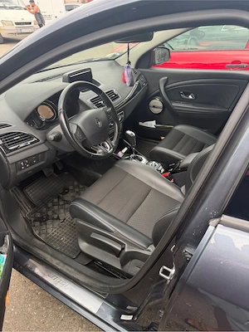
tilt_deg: -35.4
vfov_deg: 71.6
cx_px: 124
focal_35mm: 24
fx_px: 230
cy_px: 166
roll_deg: -0.6
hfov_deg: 56.8
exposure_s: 1/262
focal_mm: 6.76
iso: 80
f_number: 1.78
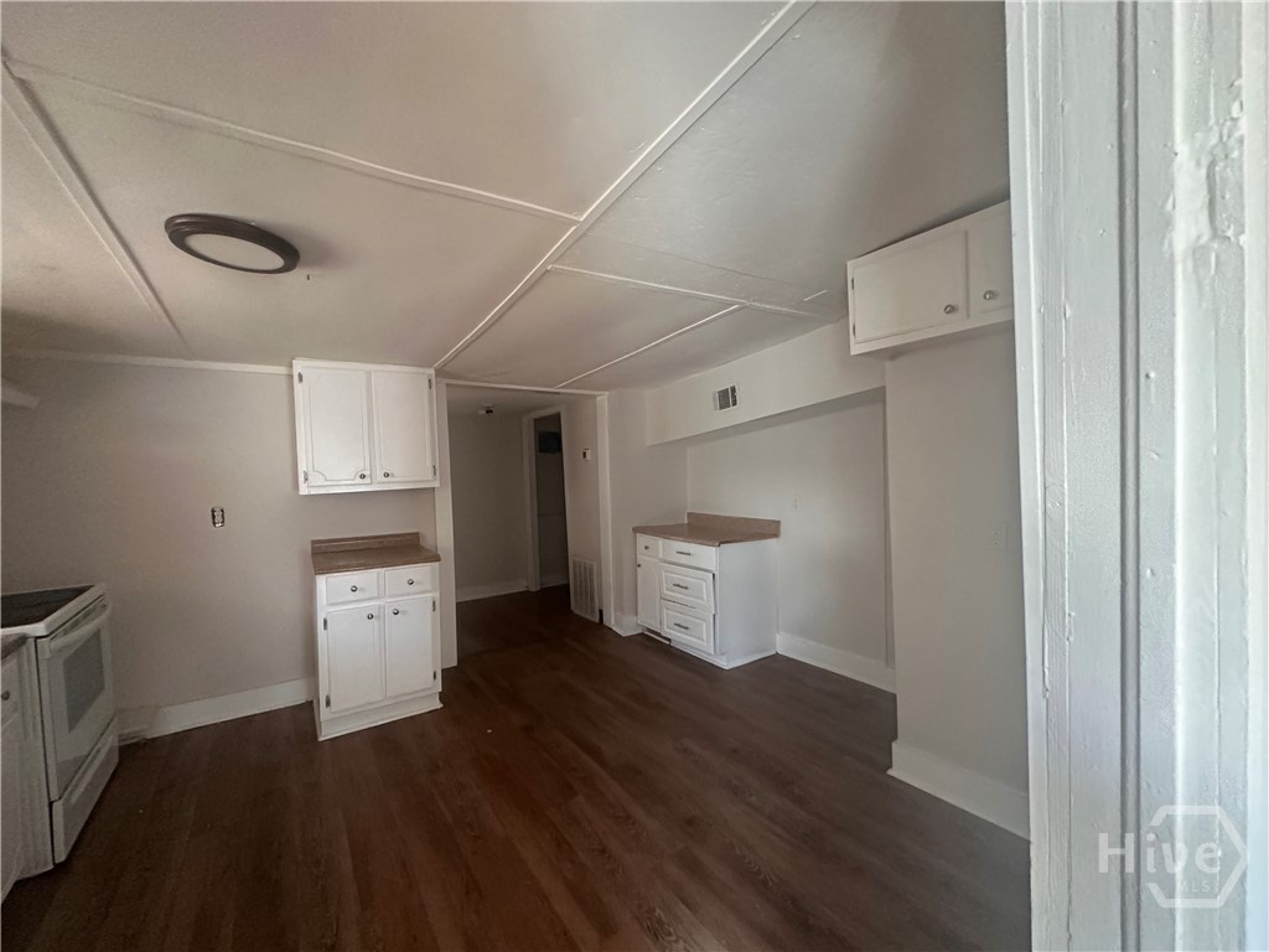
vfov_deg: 85.7
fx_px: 513
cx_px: 634
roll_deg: +1.2
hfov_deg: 102.1
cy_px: 476
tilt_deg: -1.6
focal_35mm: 14
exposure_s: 1/60
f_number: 2.2
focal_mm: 2.22
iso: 500
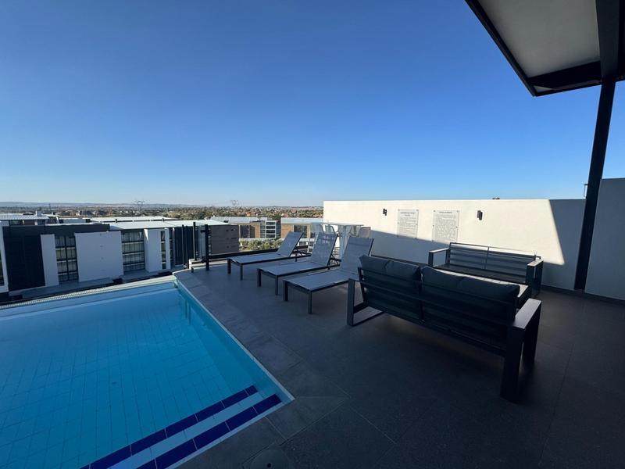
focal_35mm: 14
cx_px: 312
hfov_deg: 102.1
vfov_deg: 85.7
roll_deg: -0.7
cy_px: 234
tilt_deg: -5.0
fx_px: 253
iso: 50
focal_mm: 2.22
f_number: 2.2
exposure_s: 1/1832
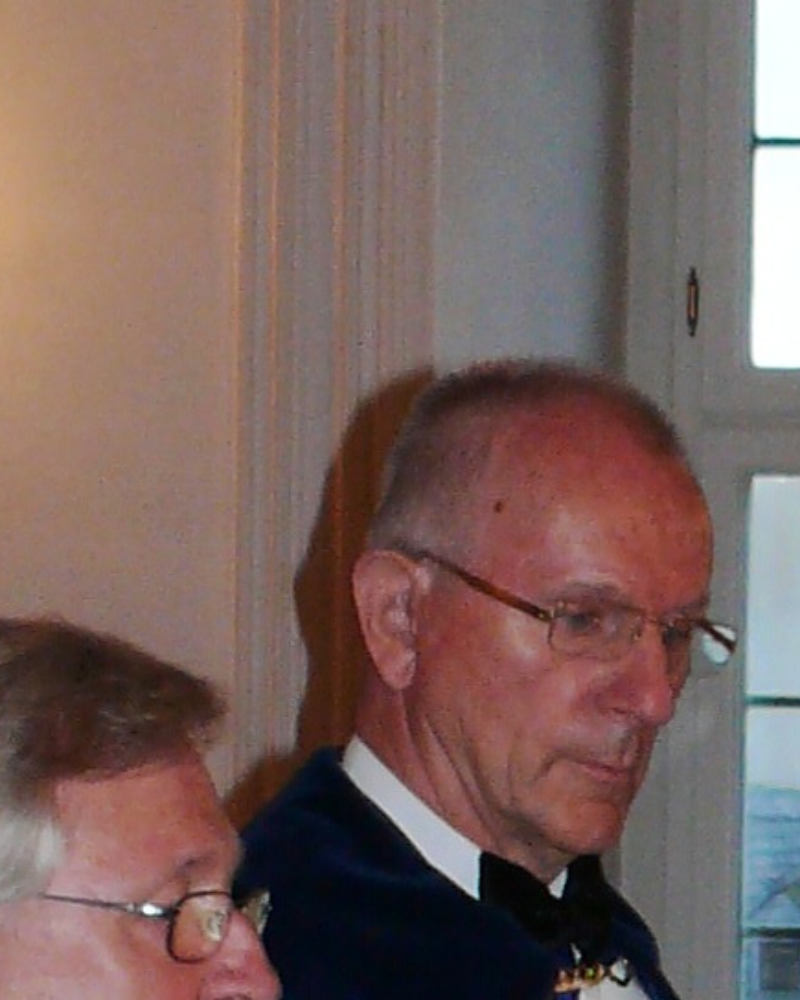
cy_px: 1868
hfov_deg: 6.7
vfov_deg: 8.1
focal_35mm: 229
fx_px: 6779
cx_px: 1171
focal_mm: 7.4
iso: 100
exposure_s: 1/30
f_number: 2.8
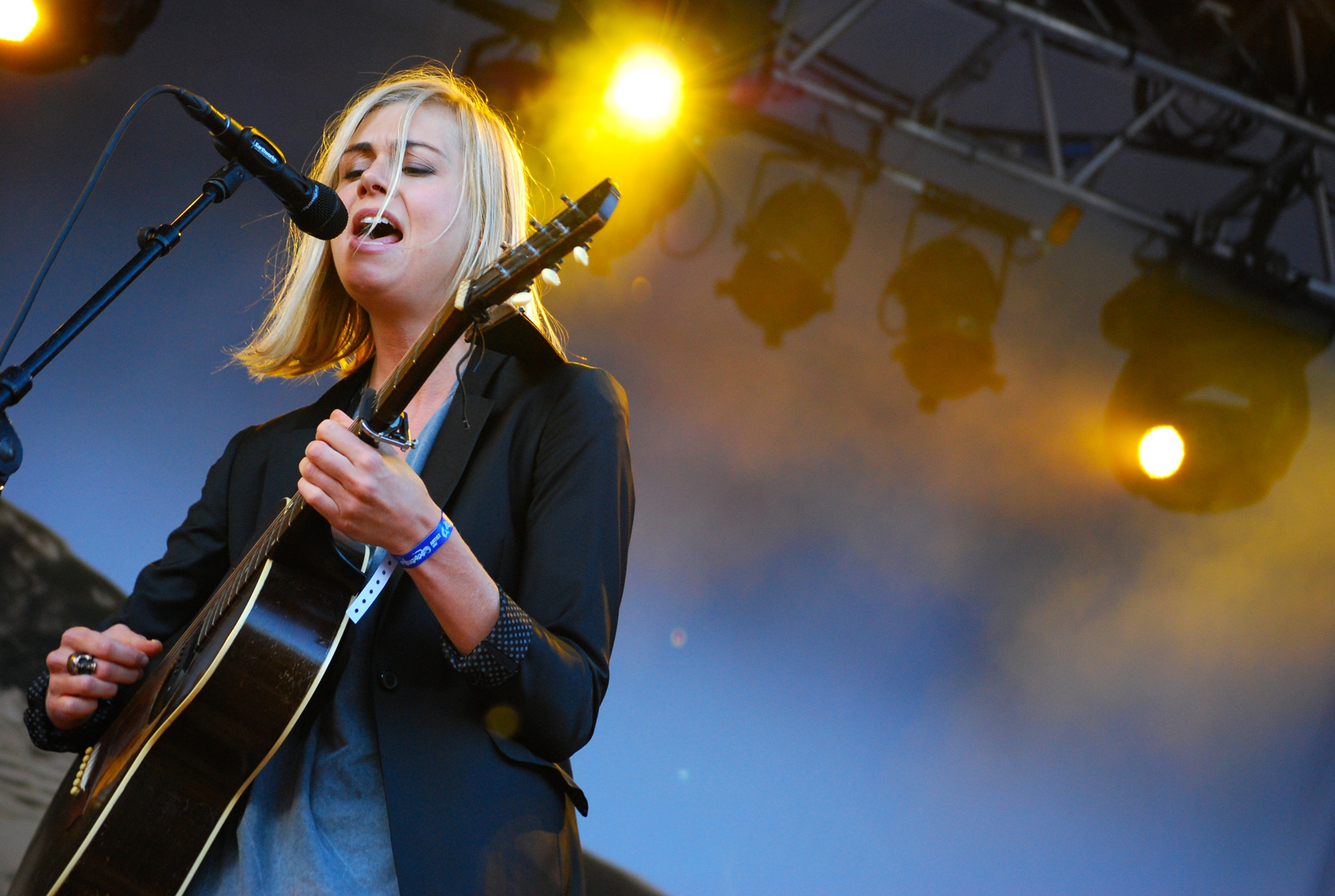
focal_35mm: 112
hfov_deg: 18.1
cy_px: 448
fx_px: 4180
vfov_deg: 12.2
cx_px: 668
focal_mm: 75
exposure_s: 1/125
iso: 640
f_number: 4.2
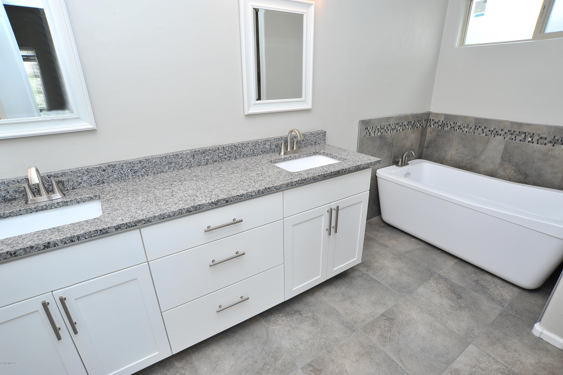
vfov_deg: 67.3
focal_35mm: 18
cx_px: 282
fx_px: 281
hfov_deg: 90.0
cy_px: 188
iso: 640
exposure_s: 1/40
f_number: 10
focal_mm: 18
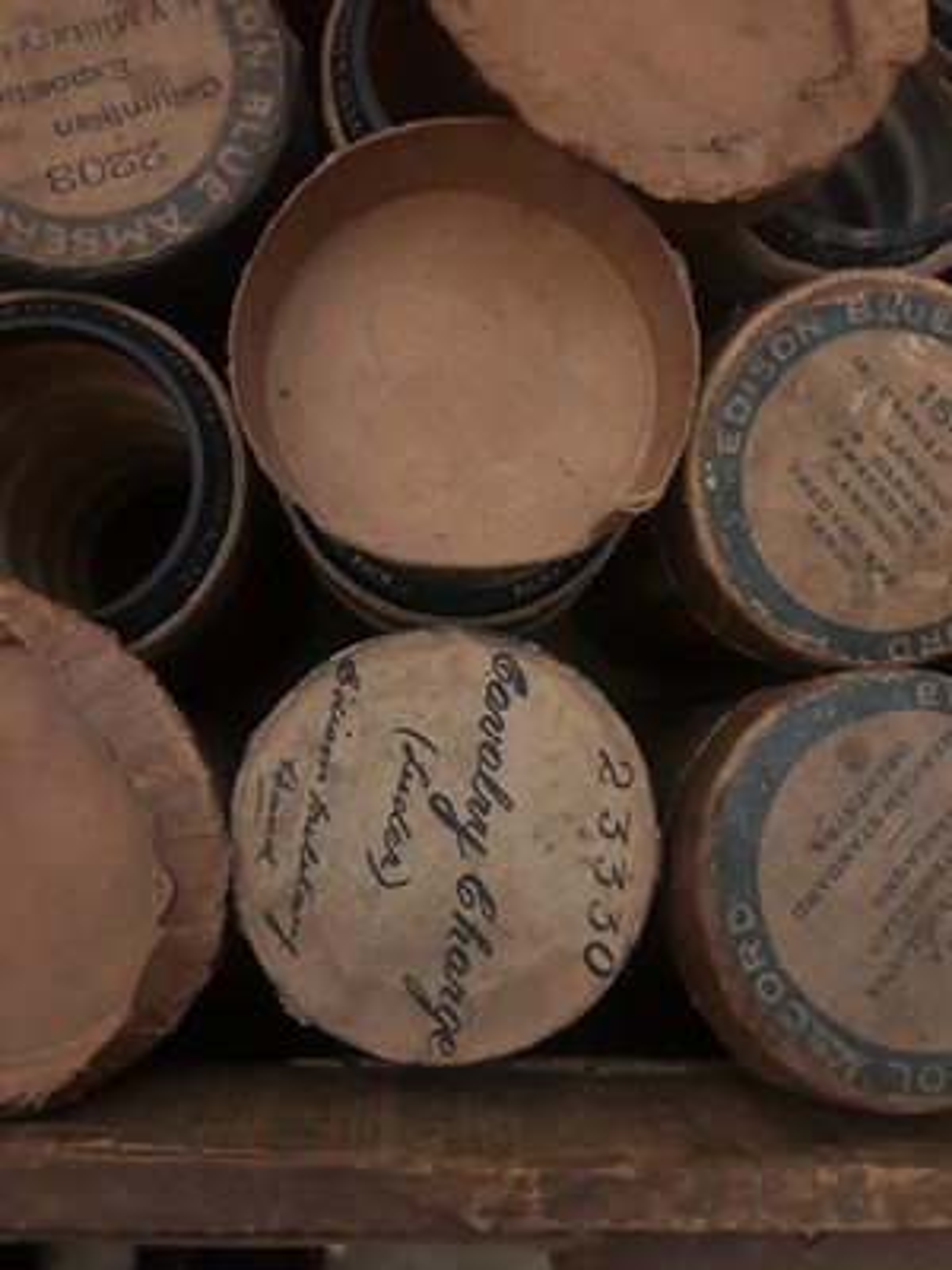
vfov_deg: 67.3
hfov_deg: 53.1
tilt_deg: -83.8
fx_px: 953
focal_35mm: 26
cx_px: 476
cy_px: 635
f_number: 1.5
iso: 800
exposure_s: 1/25
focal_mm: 5.7
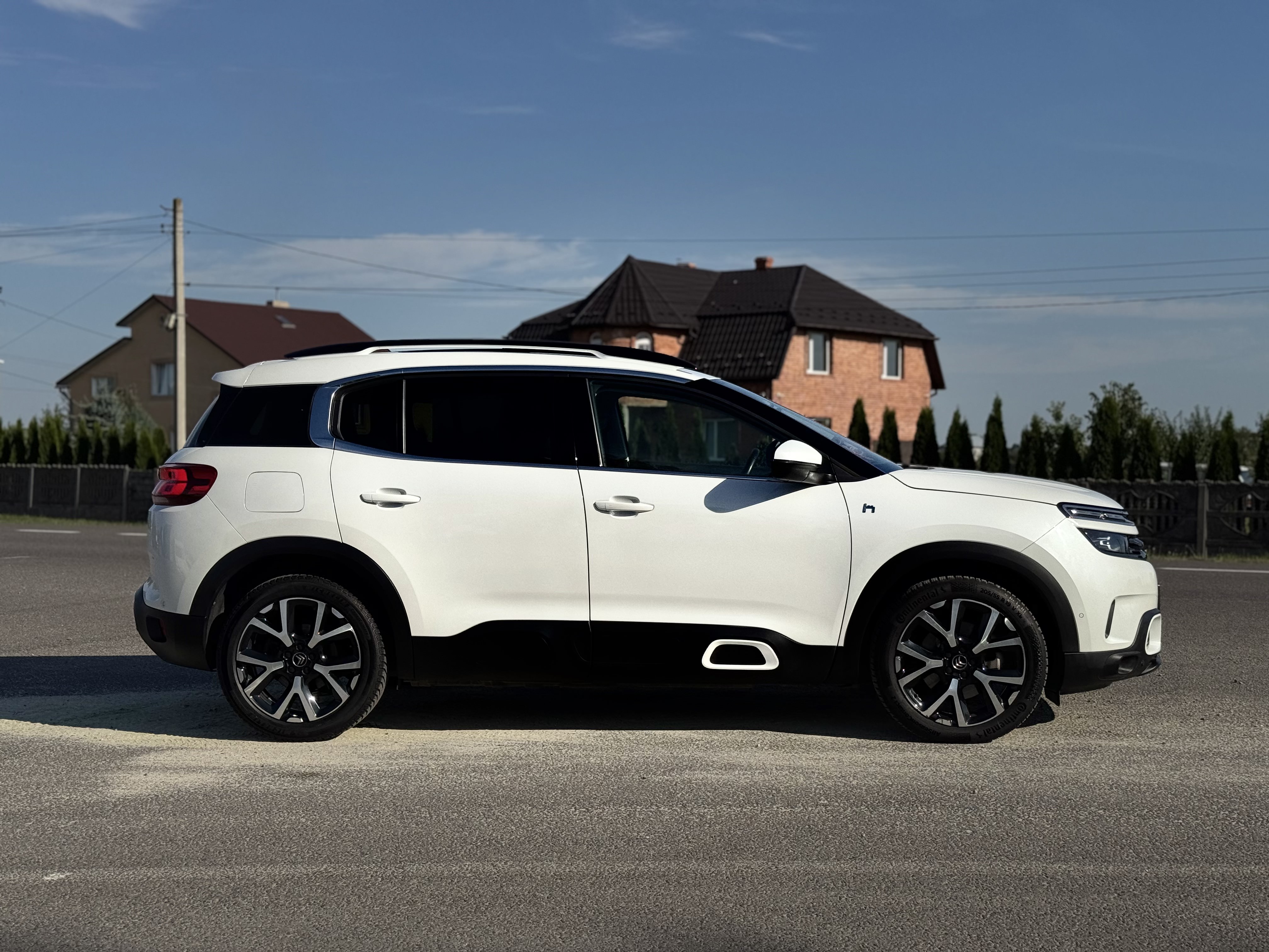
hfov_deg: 39.7
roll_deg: -0.5
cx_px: 634
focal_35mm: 48
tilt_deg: -0.6
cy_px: 476
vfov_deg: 30.3
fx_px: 1760
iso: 80
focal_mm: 6.76
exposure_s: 1/15385
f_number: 1.78
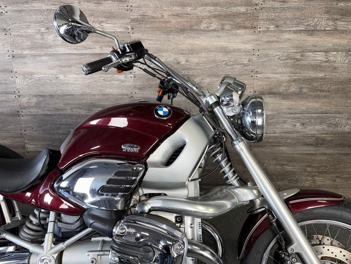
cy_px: 132
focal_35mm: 24
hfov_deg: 71.6
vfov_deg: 56.8
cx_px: 176
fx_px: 243
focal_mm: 6.76
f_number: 1.78
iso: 50
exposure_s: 1/30
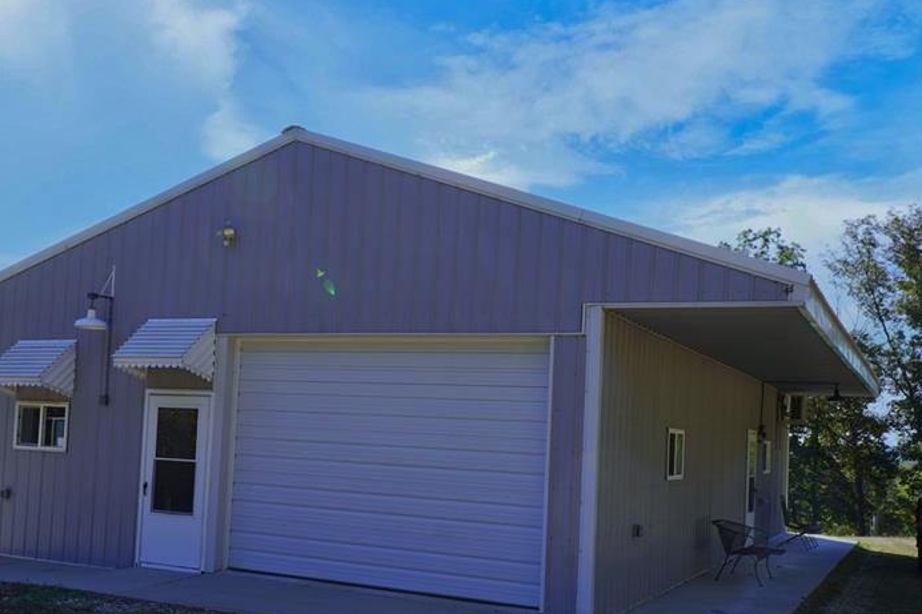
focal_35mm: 38
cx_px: 393
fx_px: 966
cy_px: 393
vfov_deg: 35.0
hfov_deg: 50.8
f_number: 10
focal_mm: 17
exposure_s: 1/160
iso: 100
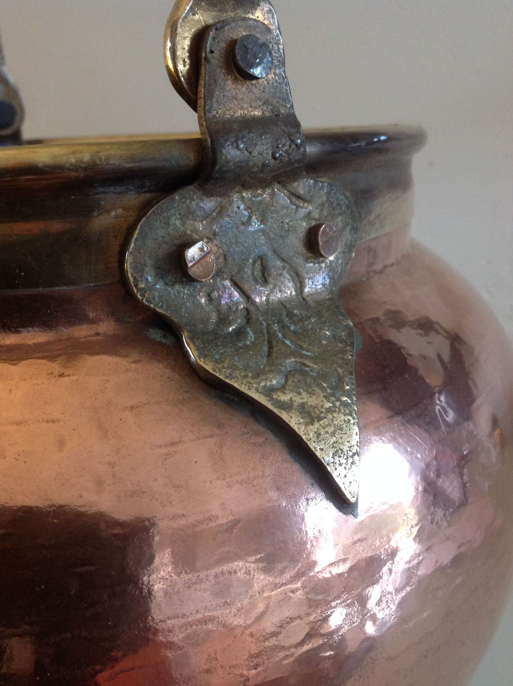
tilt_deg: -18.1
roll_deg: +3.3
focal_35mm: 35
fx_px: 693
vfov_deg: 52.7
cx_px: 256
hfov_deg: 40.6
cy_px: 343
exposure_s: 1/15
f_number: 2.4
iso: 250
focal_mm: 4.28
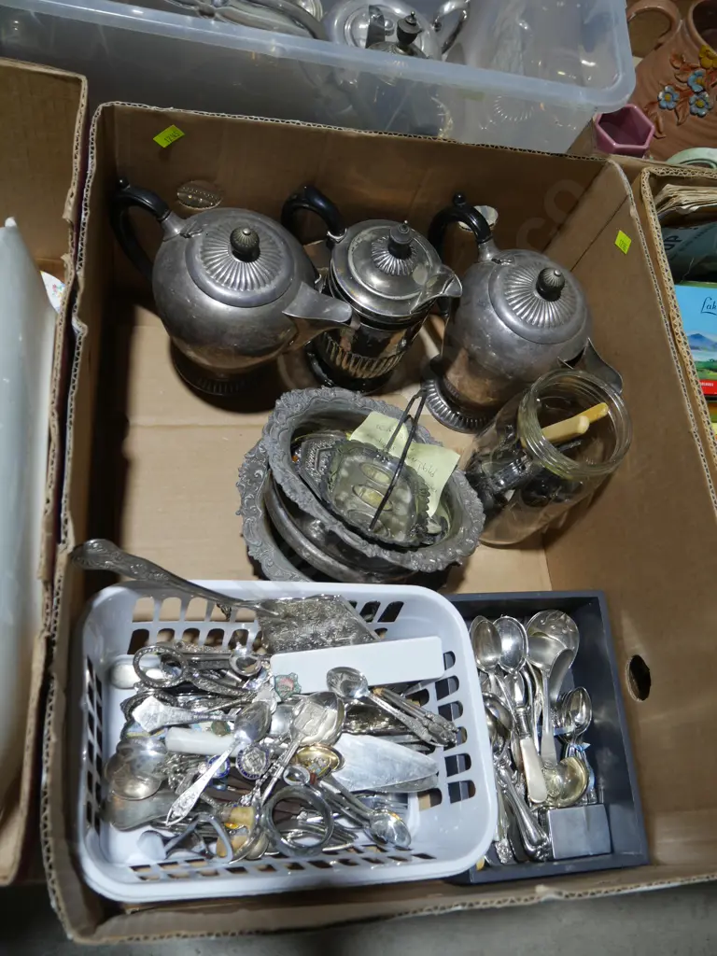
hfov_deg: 44.2
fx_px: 884
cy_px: 478
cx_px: 358
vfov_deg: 56.8
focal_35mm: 32
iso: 200
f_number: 3.6
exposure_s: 1/100
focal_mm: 16
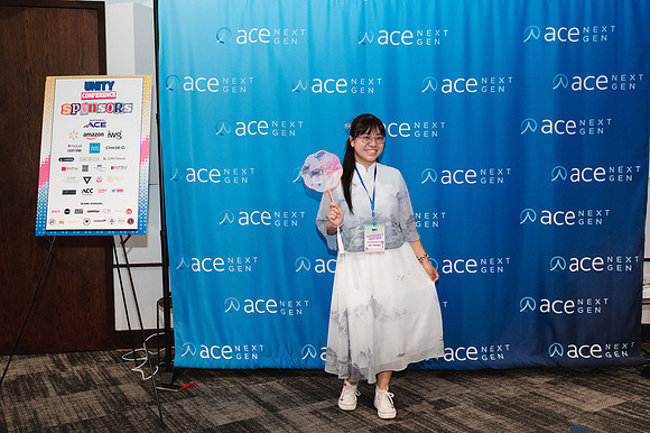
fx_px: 641
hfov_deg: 53.8
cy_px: 216
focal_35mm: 36
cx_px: 325
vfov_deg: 37.3
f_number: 3.5
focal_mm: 35
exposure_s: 1/200
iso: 3200
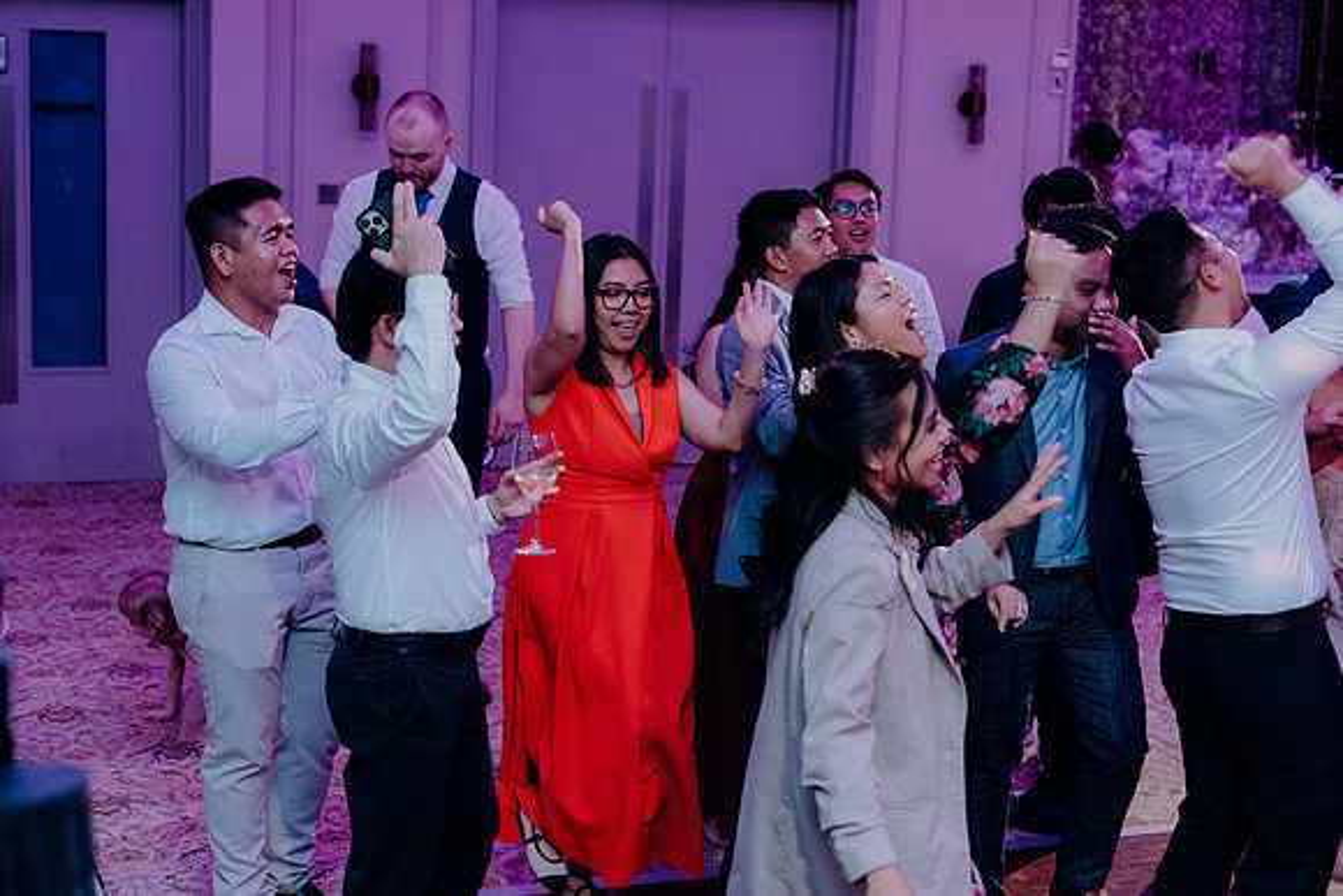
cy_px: 448
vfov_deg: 21.3
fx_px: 2388
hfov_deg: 31.4
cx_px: 672
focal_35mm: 64
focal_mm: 64
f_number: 3.5
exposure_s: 1/160
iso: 3200
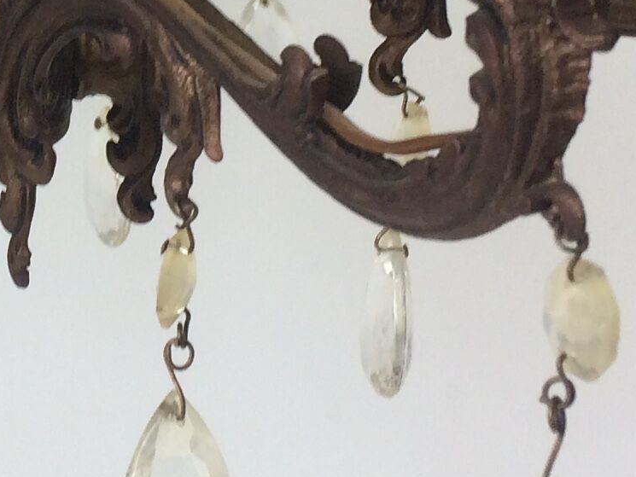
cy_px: -149
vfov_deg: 11.4
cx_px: -114
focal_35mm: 127
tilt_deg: -11.5
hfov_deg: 15.0
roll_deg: -0.4
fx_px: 2334
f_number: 2.2
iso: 64
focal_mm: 4.15
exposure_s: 1/100
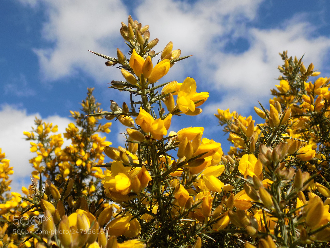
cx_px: 165
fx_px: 353
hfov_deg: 50.1
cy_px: 124
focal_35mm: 37
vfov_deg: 38.7
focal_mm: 6.6
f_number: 3.5
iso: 80
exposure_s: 1/800
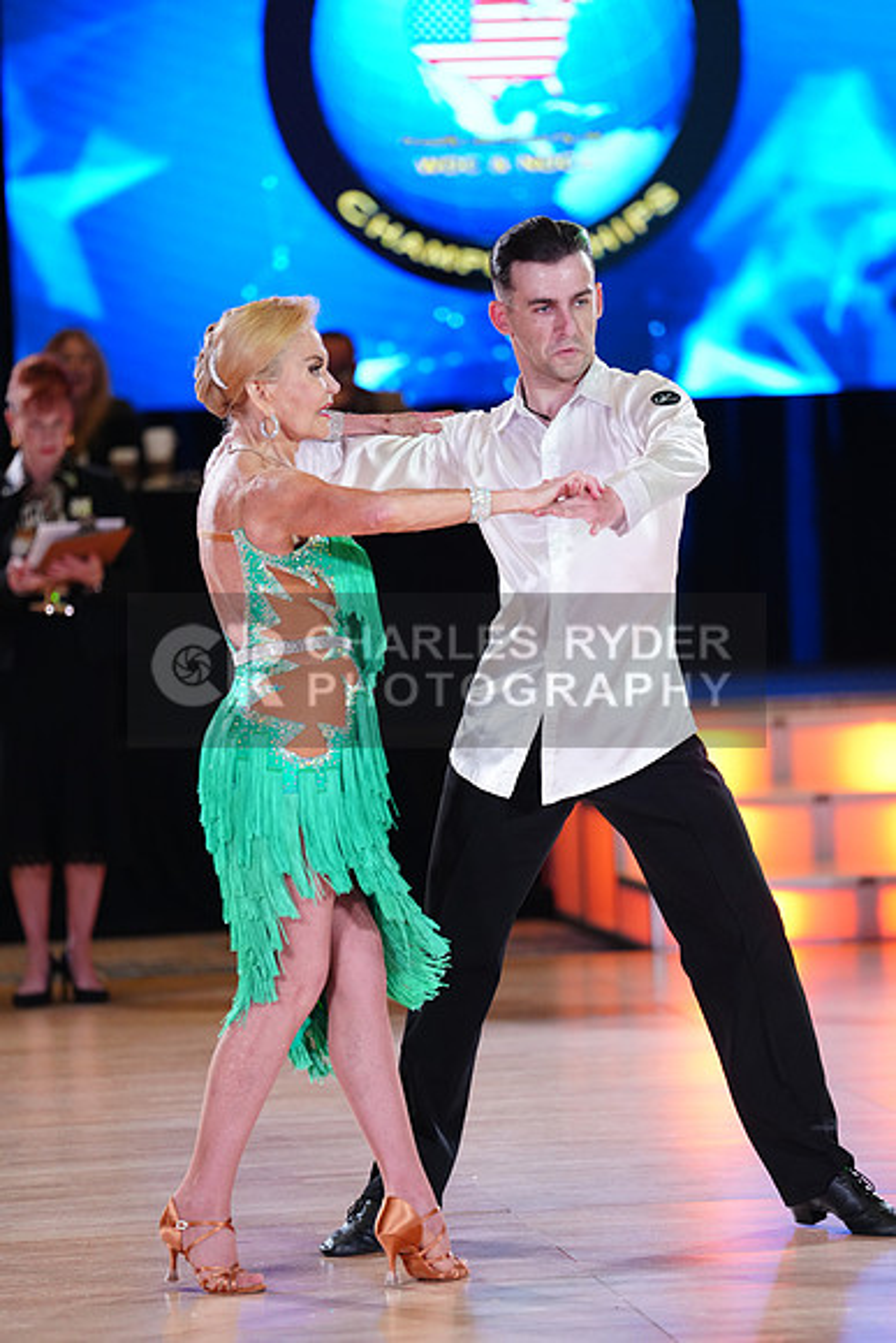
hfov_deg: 8.2
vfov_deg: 12.2
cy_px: 672
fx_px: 6268
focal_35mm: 168
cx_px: 448
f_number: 2.8
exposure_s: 1/400
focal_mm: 168
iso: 2000
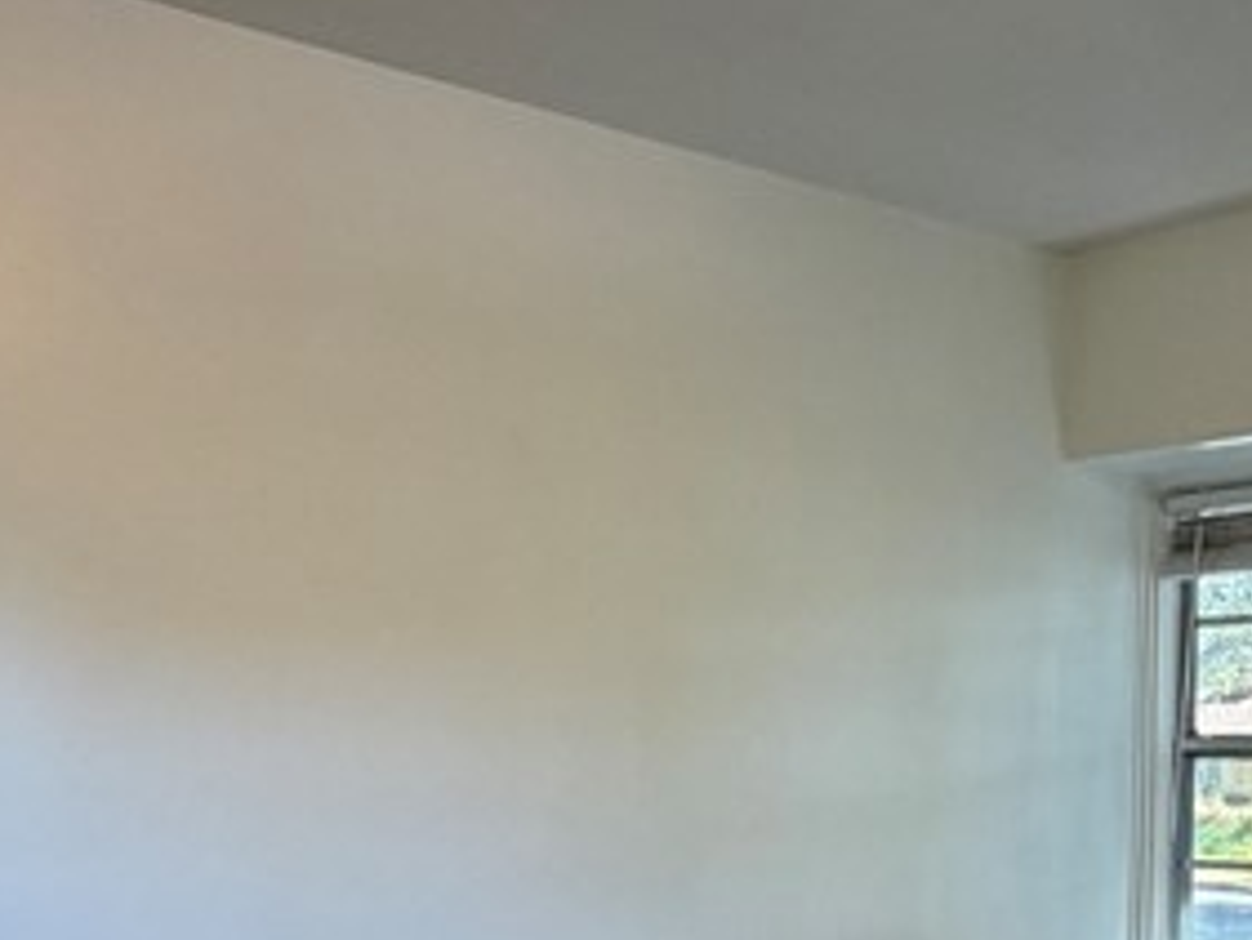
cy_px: 1056
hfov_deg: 36.9
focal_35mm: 51
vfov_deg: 26.2
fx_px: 1845
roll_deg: +0.8
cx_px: 873
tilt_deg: -10.0
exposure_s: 1/120
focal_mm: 2.22
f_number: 2.2
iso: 200
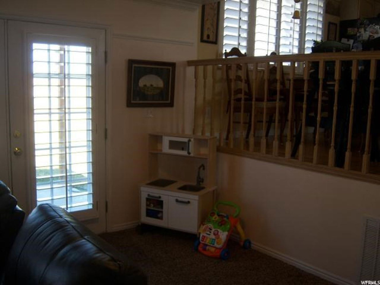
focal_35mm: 36
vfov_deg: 39.7
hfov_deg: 51.4
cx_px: 190
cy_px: 142
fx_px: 395
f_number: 2.8
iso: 80
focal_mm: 7.5
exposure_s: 1/60
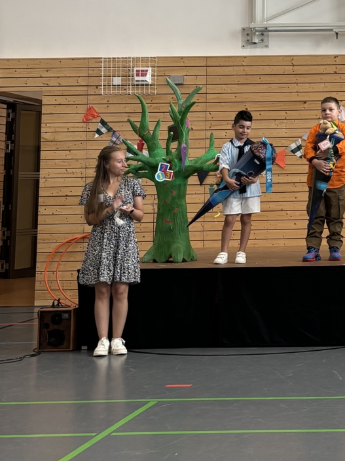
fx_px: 944
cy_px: 100
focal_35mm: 71
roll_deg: +0.3
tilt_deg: +6.3
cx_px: 470
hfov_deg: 18.9
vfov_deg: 26.9
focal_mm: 5.96
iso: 80
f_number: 1.6
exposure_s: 1/111
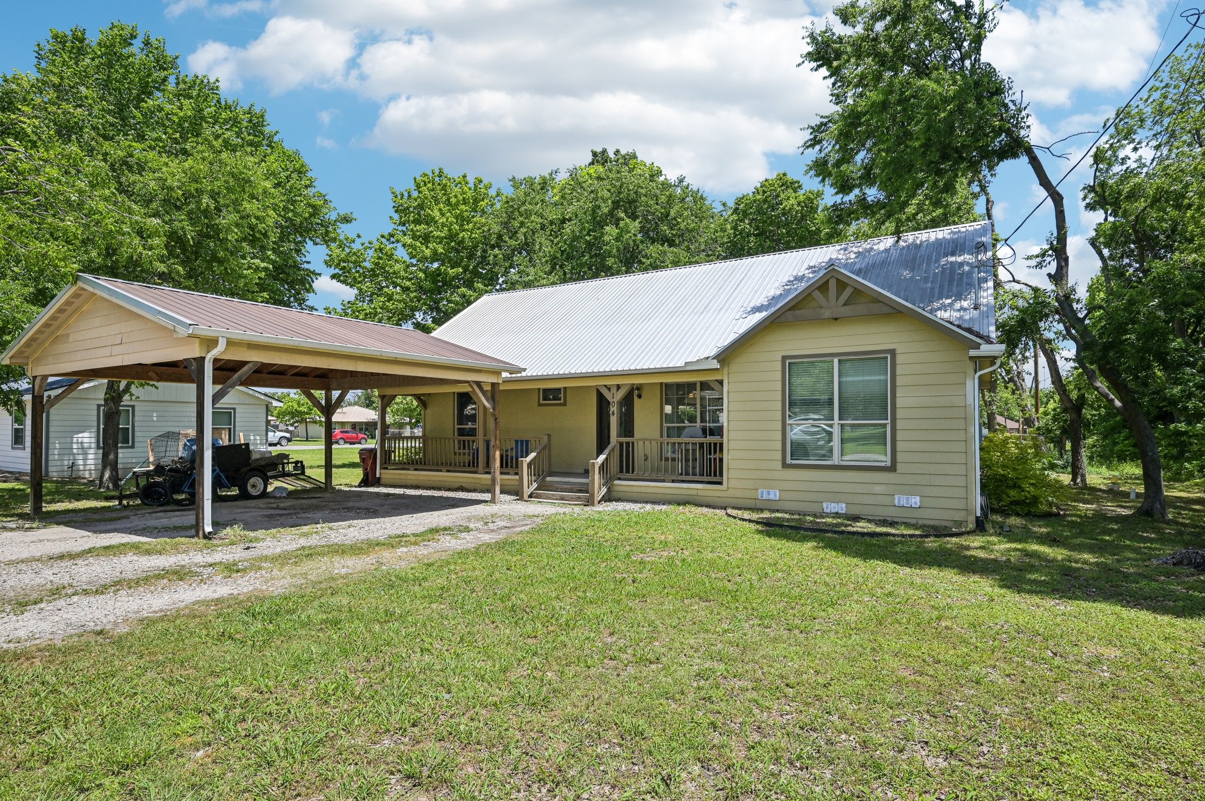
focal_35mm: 18
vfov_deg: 65.9
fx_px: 619
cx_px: 602
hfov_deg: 88.5
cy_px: 400
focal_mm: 18.5
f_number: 9
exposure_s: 1/800
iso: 250
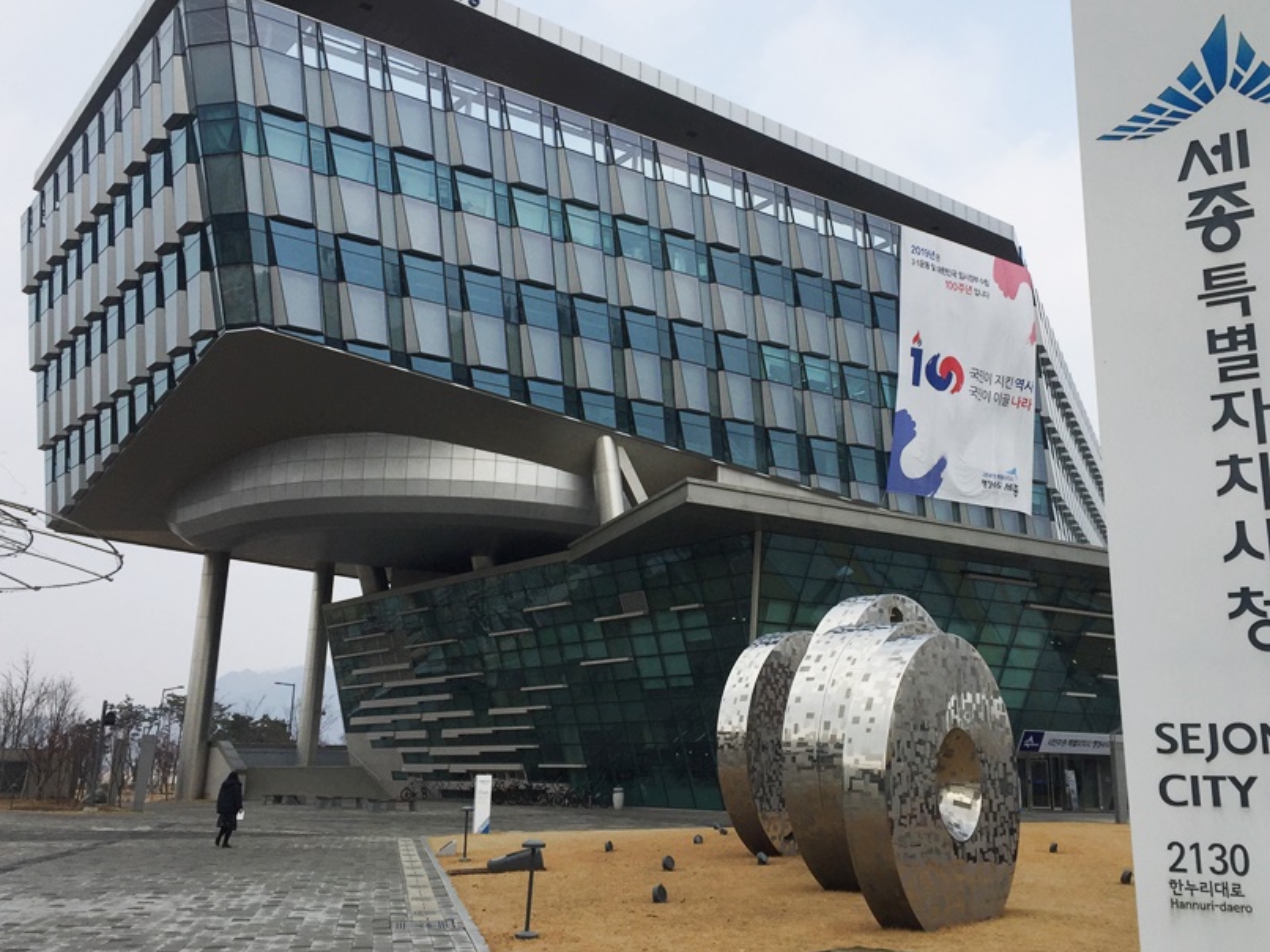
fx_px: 1320
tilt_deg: +16.4
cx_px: 703
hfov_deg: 51.3
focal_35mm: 36
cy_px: 388
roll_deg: -0.9
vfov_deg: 39.5
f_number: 2.2
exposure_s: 1/2639
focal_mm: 4.15
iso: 32
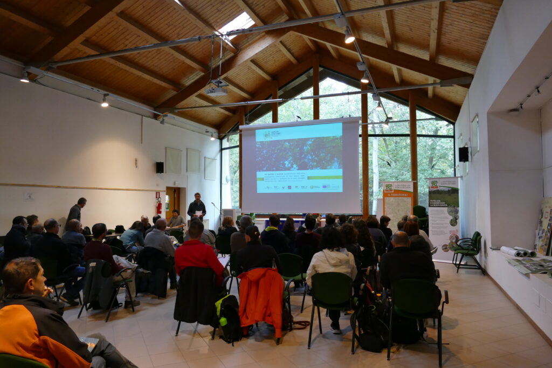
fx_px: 383
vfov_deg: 51.3
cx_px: 276
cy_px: 184
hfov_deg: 71.5
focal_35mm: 25
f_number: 2.8
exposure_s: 1/125
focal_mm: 9.12
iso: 800
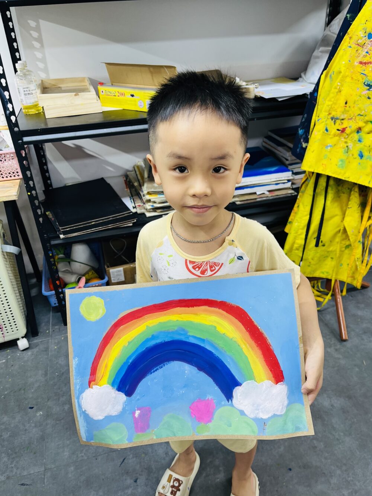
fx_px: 372
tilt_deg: -30.5
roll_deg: +2.9
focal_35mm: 26
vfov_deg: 67.3
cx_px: 186
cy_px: 248
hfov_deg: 53.1
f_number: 1.6
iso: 64
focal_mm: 5.1
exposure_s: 1/100
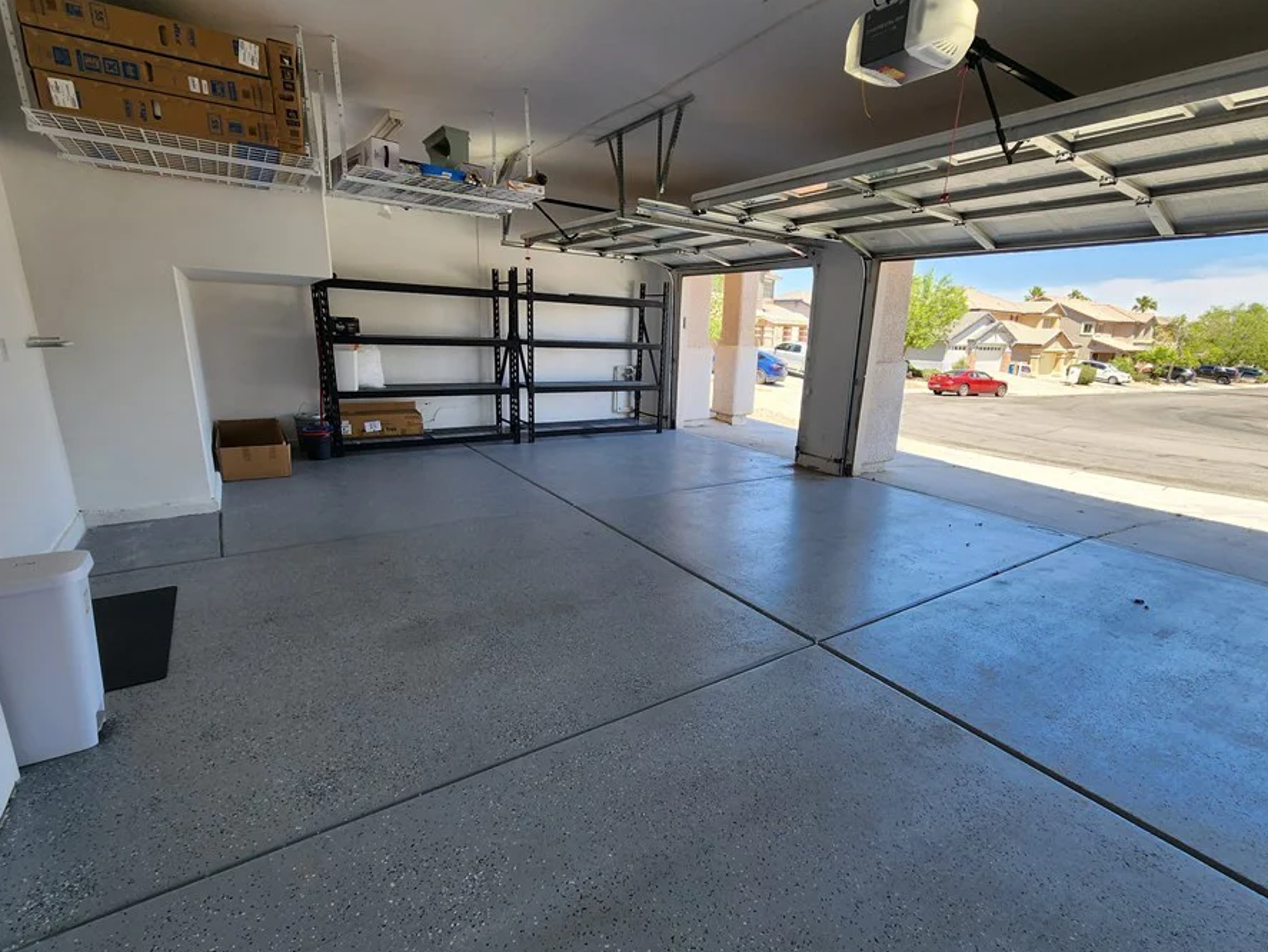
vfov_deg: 81.8
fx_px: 550
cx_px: 658
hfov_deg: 98.1
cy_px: 492
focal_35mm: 15
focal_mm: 2.2
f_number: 2.2
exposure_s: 1/353
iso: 50
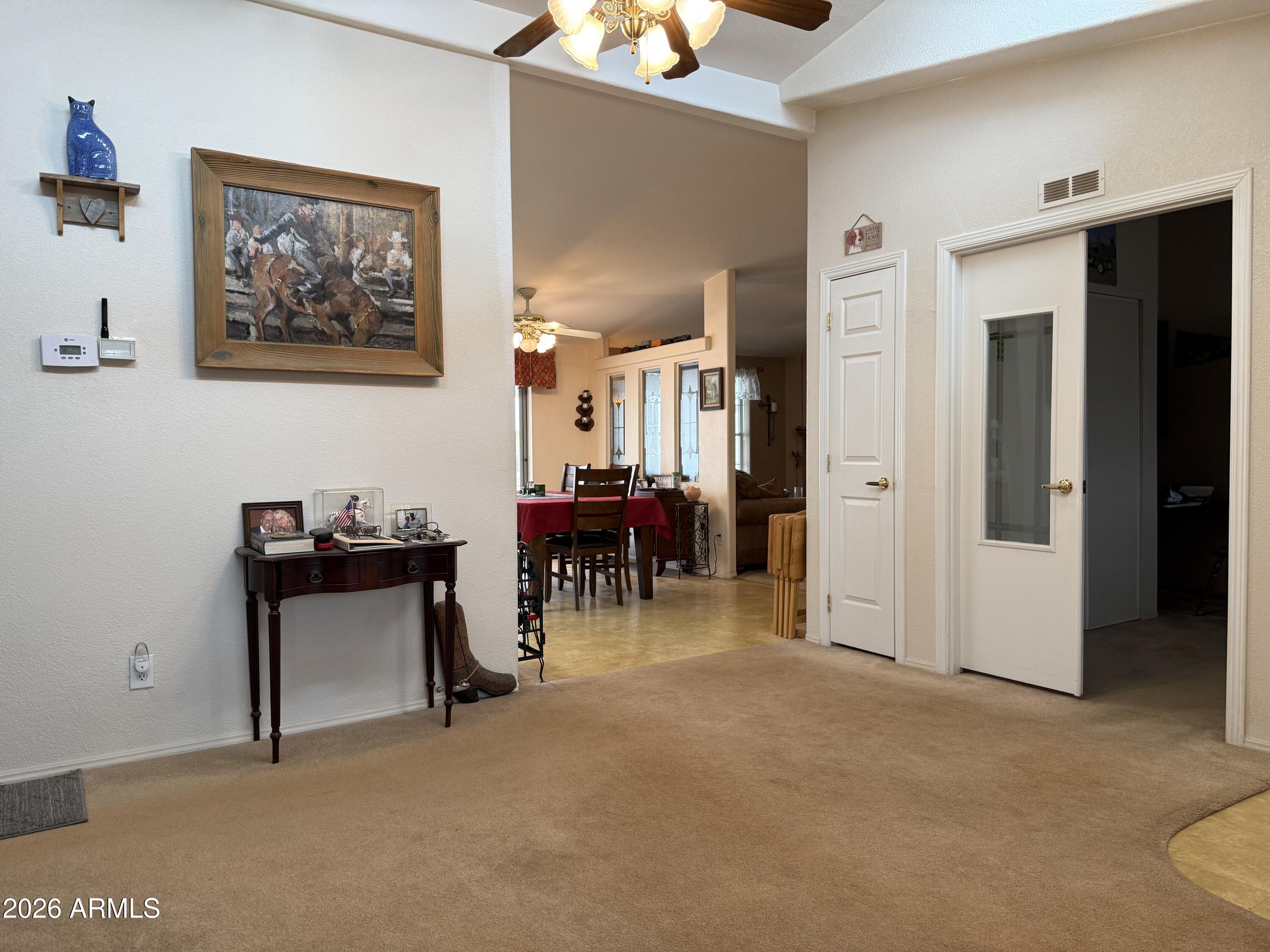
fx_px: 881
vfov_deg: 56.8
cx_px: 635
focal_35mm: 24
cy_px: 476
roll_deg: +1.1
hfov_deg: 71.6
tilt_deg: -0.8
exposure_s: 1/120
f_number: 1.78
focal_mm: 6.76
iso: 160
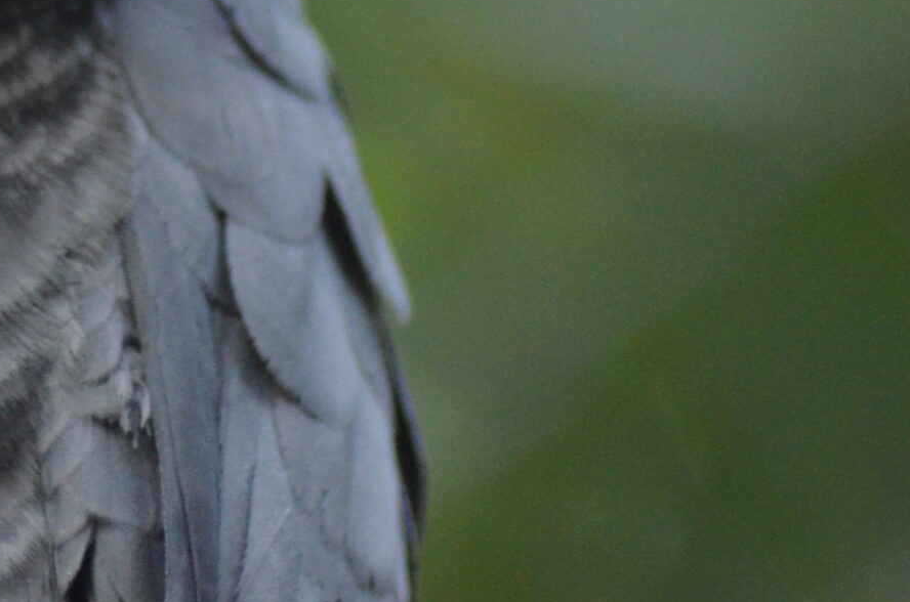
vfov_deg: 1.9
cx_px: -115
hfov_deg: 2.9
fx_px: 17995
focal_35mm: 713
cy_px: -245
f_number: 4.5
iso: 2200
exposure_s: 1/500
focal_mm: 165
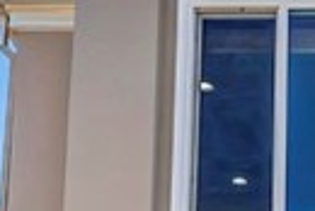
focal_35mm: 142
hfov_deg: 13.7
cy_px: 421
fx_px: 1244
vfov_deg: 9.1
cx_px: 439
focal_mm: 12.2
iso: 100
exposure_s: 1/500
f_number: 5.6
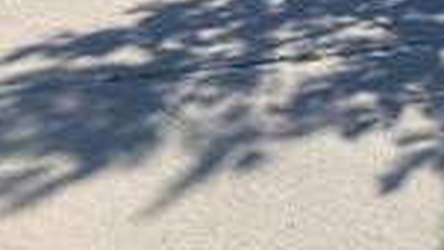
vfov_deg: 12.0
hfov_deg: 22.5
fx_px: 1107
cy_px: -187
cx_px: 121
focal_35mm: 94
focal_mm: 4.25
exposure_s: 1/3401
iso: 32
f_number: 1.8
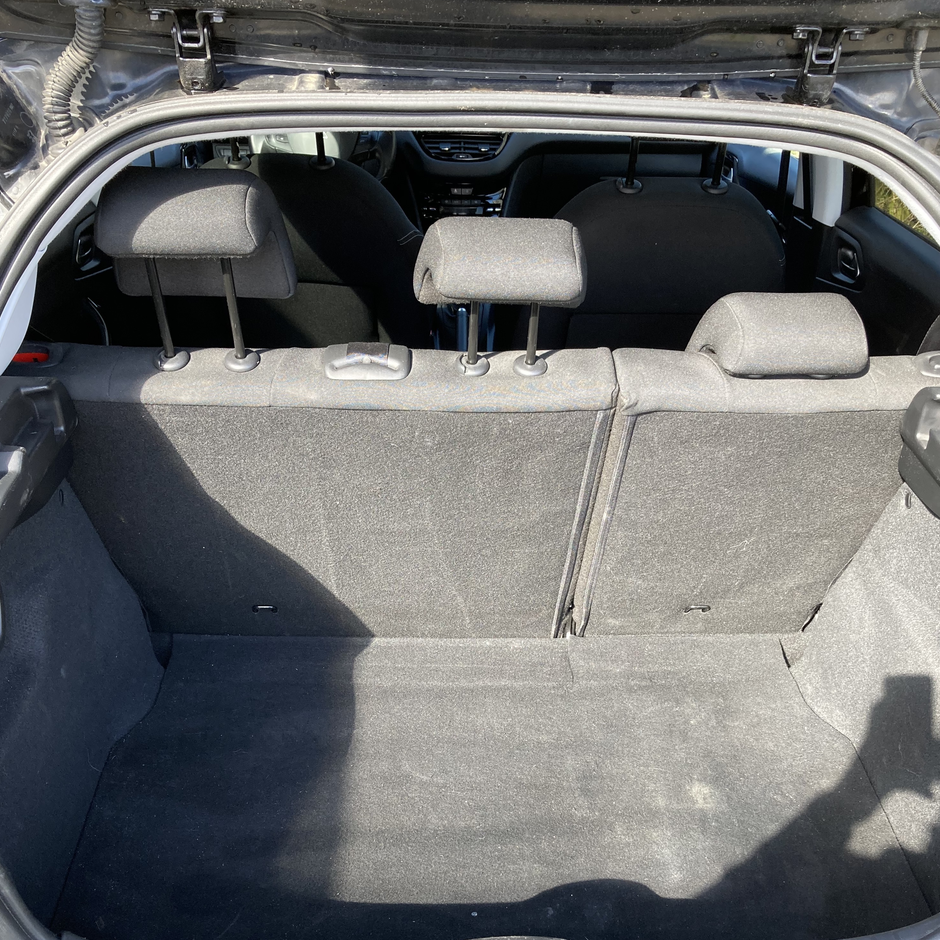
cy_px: 641
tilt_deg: -34.9
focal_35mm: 34
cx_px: 483
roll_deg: -2.5
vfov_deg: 47.5
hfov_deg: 48.4
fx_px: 1045
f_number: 1.8
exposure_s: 1/121
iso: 50
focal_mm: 3.99
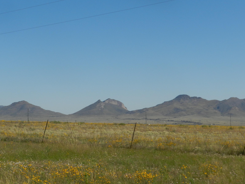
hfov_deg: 20.0
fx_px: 694
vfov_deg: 15.1
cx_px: 89
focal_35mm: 98
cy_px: 114
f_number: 5
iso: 160
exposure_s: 1/1250
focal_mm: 13.5
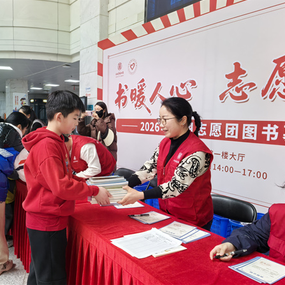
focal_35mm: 32
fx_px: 298
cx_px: 106
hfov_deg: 50.6
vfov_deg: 51.1
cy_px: 142
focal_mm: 5.75
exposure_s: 1/50
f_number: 4
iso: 160
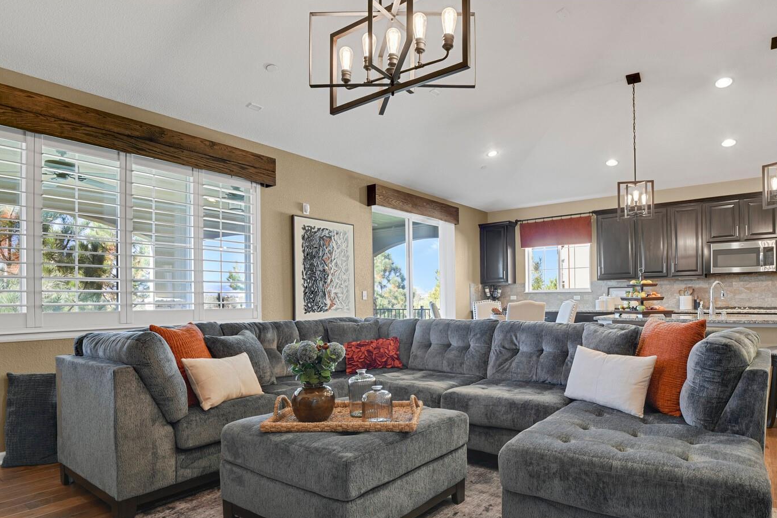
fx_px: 432
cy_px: 300
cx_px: 446
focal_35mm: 20
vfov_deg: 61.6
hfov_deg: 83.4
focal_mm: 17
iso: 250
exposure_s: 3
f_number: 8
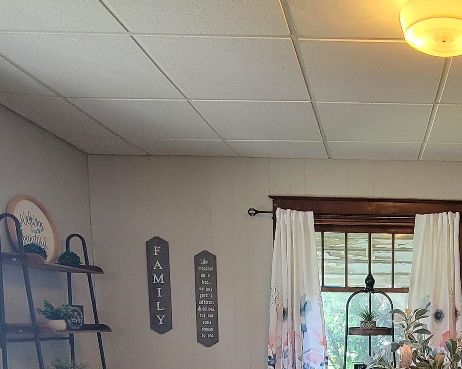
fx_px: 492
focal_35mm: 36
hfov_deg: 46.8
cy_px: 378
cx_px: 387
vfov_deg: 36.5
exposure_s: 1/60
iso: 320
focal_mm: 2.2
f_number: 2.2
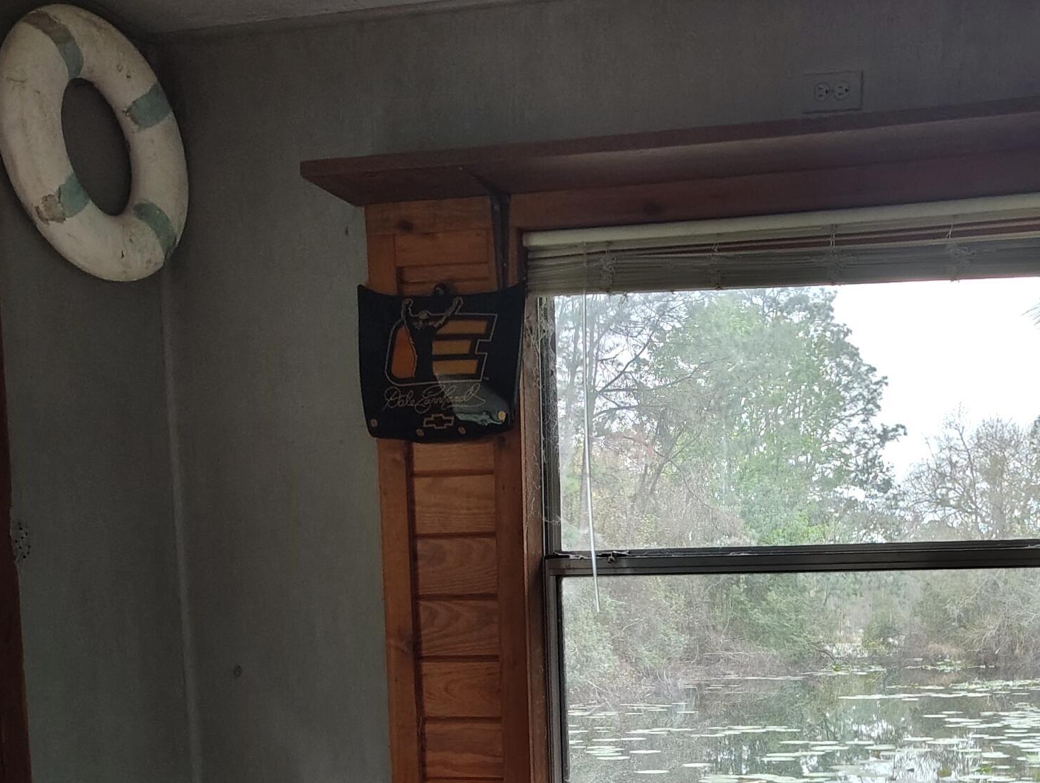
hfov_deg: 37.7
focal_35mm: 49
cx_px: 810
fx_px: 1474
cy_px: 777
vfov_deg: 28.0
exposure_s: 1/60
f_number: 1.8
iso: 1853
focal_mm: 5.56
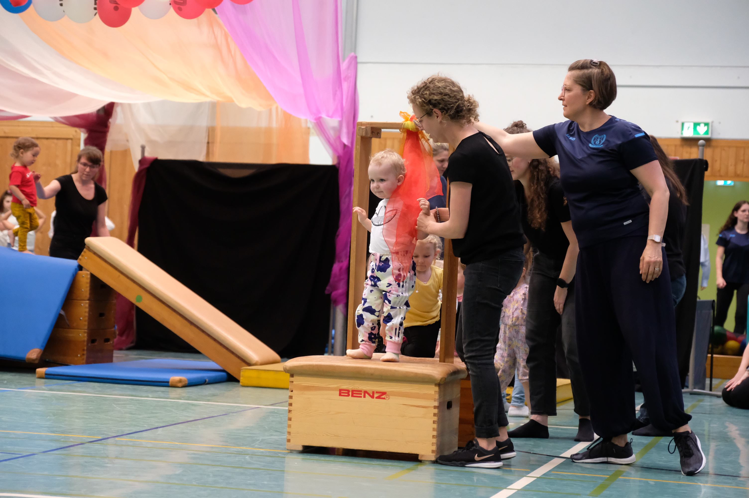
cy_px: 249
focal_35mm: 83
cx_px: 374
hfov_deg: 24.5
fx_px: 1725
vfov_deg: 16.4
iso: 4000
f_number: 2.8
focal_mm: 55
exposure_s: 1/500
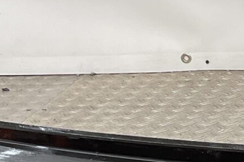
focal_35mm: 176
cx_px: 296
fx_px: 1192
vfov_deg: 7.8
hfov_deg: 11.4
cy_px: 141
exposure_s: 1/100
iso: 20
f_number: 1.8
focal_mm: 3
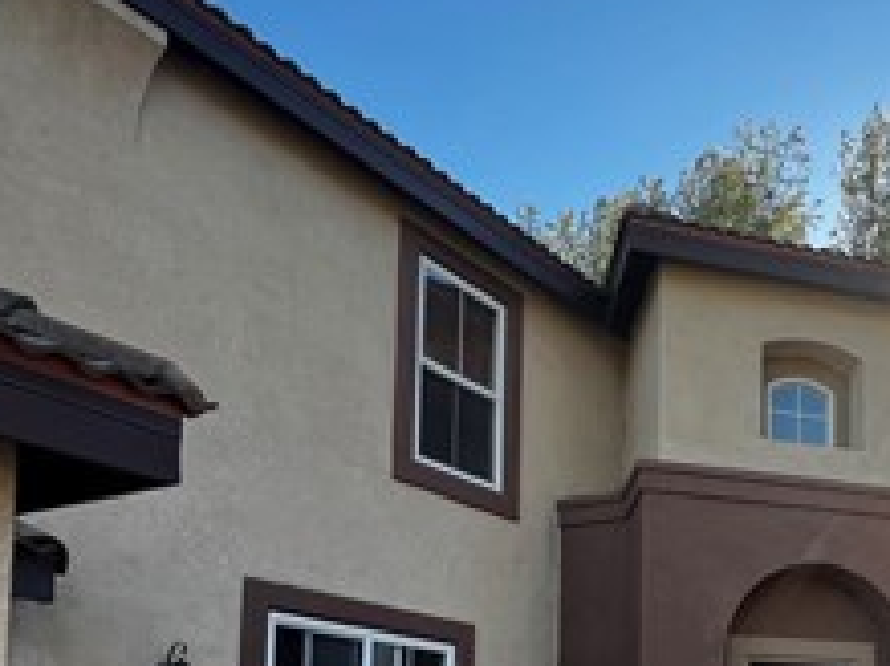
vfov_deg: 33.1
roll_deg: -0.6
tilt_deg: +0.9
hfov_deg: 43.8
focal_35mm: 38
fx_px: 976
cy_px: 727
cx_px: 833
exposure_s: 1/217
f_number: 1.8
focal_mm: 1.57
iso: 32
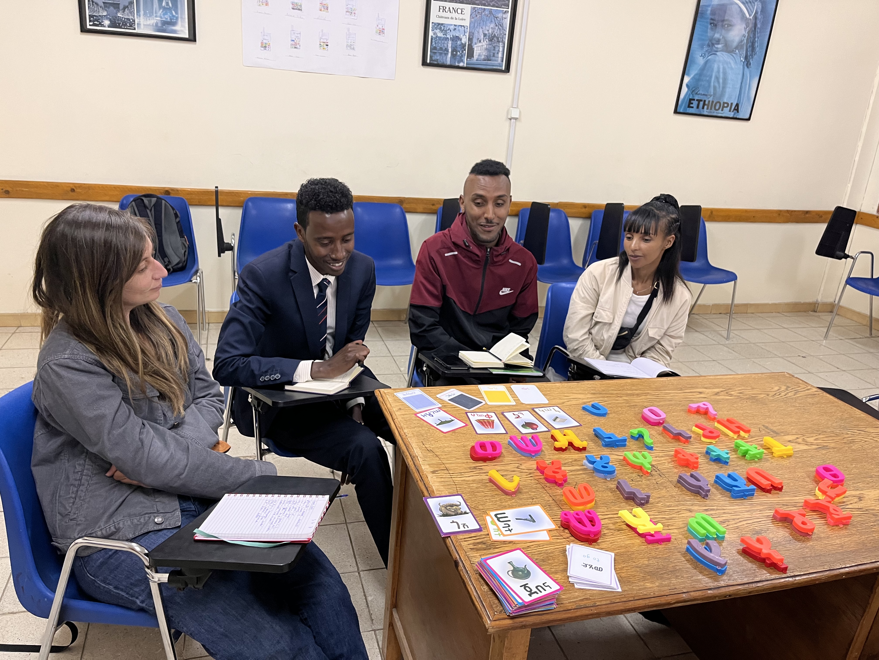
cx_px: 440
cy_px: 330
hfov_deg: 67.3
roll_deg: -4.8
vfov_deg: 53.1
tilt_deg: -19.5
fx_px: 660
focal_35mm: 26
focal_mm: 5.1
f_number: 1.6
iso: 125
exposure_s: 1/50
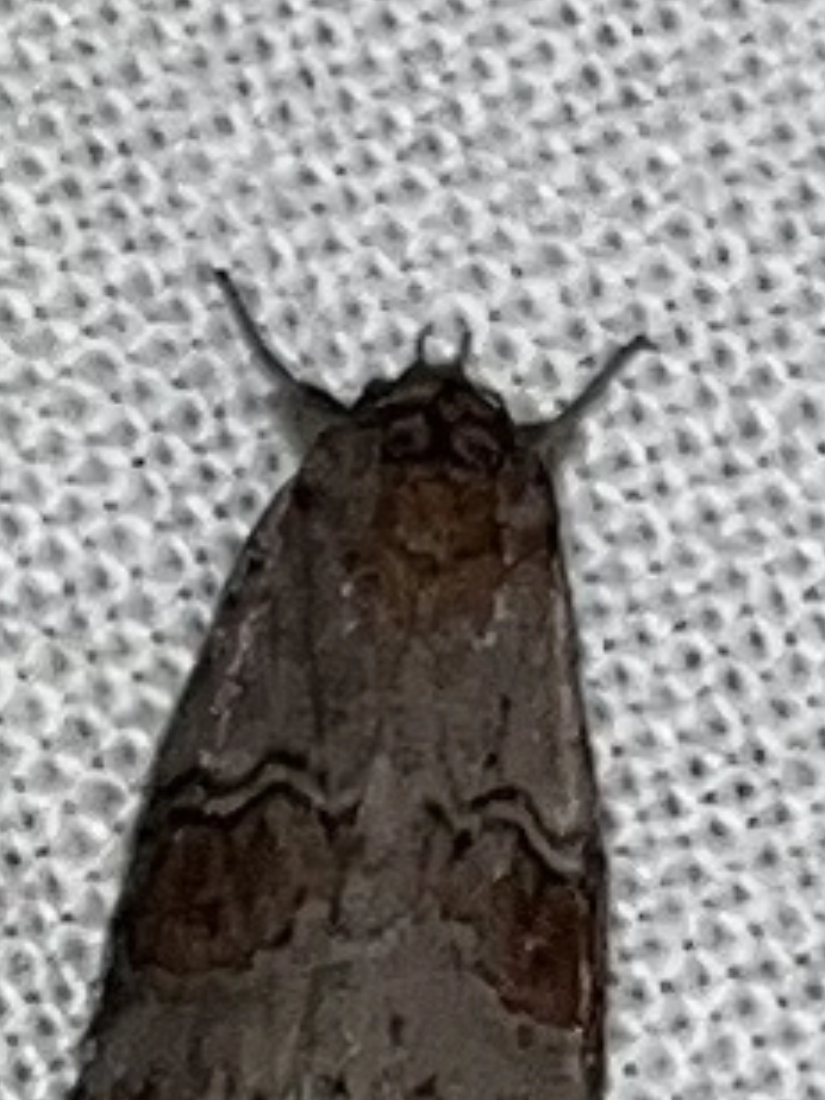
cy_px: 868
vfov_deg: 34.5
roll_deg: -4.1
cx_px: 325
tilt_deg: -21.8
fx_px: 1716
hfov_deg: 27.0
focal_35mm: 54
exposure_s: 1/1862
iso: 32
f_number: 1.6
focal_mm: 5.1
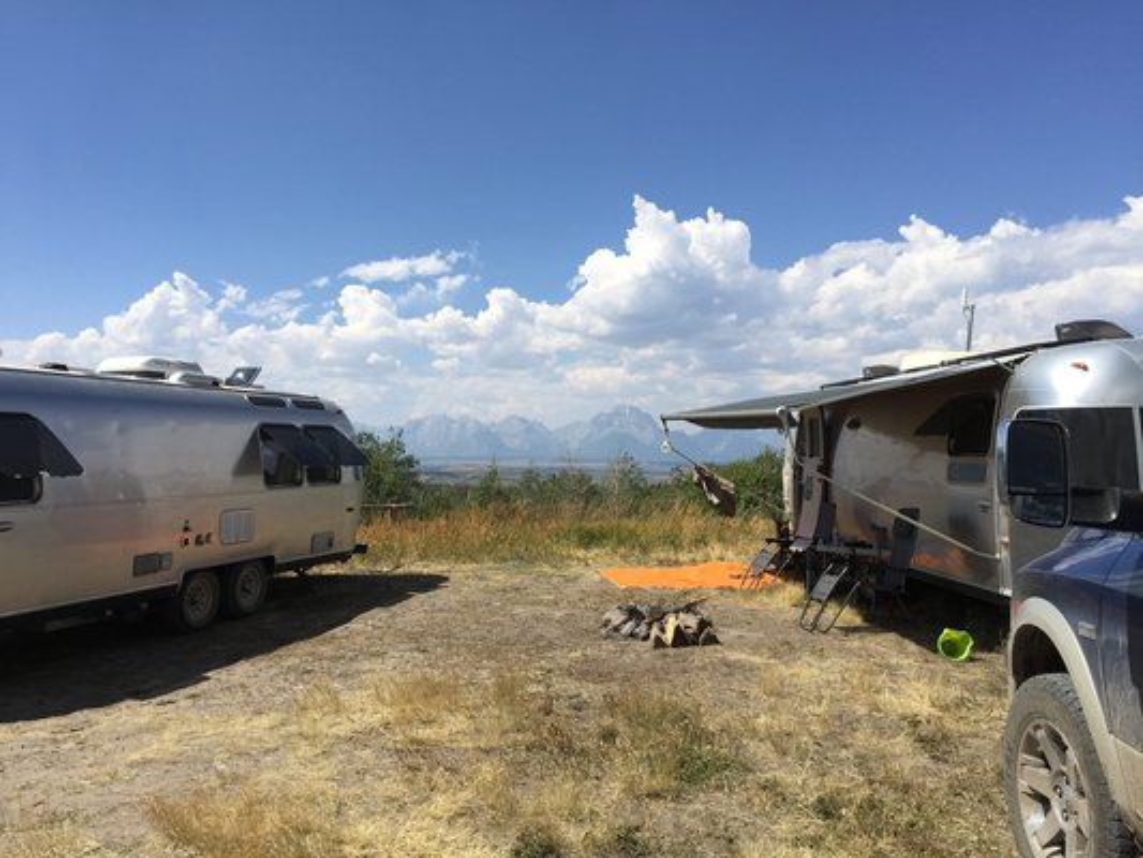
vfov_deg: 48.2
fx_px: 958
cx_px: 572
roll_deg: -1.4
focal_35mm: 29
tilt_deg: +2.4
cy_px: 429
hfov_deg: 61.6
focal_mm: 4.15
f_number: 2.2
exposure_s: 1/3049
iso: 32
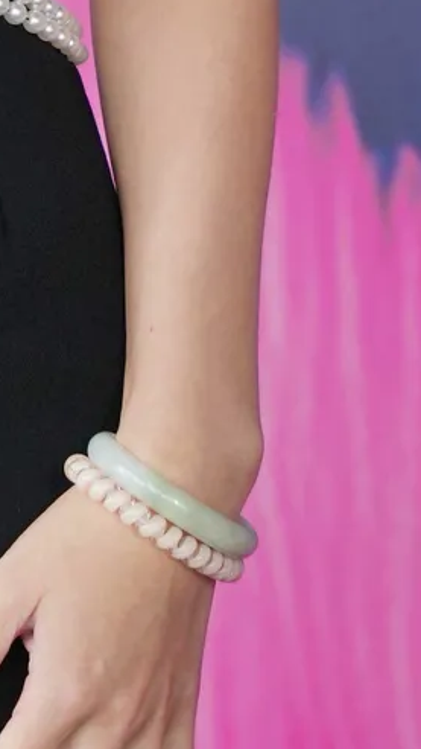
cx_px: -356
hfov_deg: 2.3
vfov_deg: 4.1
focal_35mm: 526
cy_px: -676
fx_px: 10432
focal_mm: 103
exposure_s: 1/125
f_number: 4.5
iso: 320
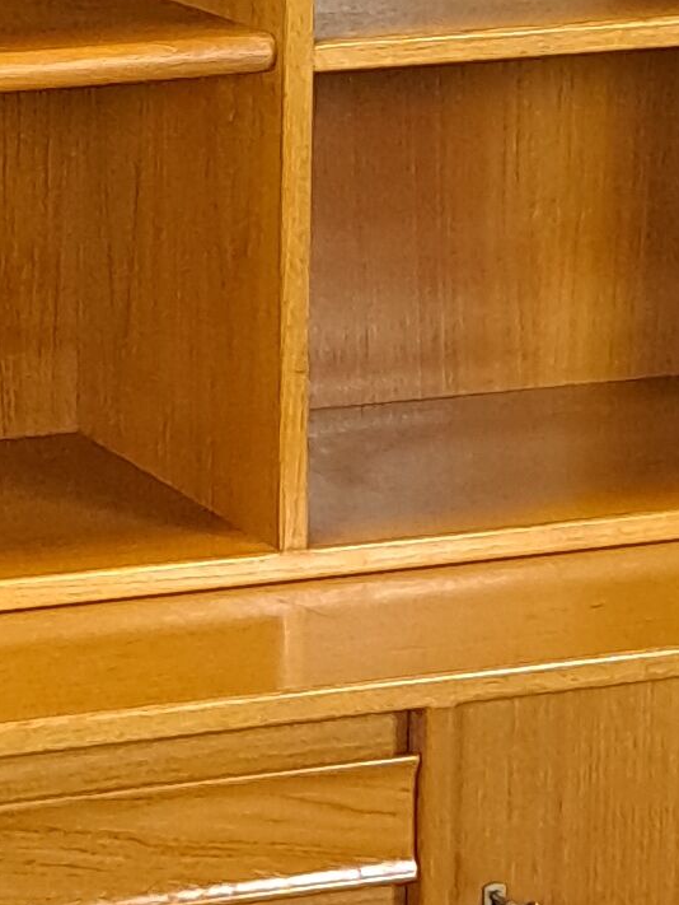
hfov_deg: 9.3
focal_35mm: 156
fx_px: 4076
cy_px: 65
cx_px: -343
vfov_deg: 12.5
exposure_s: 1/50
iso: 500
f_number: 1.8
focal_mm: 5.23
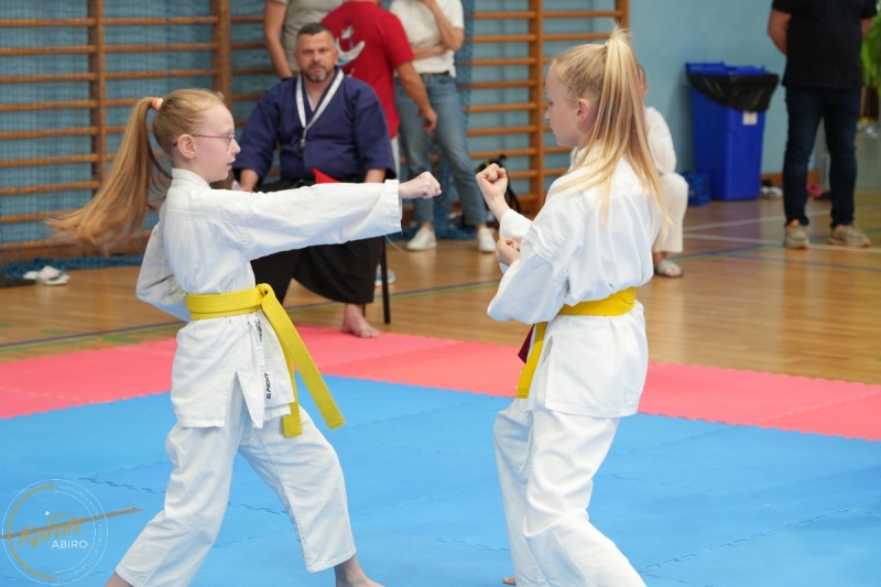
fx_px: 2569
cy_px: 294
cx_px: 440
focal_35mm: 105
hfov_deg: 19.5
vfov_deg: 13.0
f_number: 5.6
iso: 800
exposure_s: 1/80
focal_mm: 105
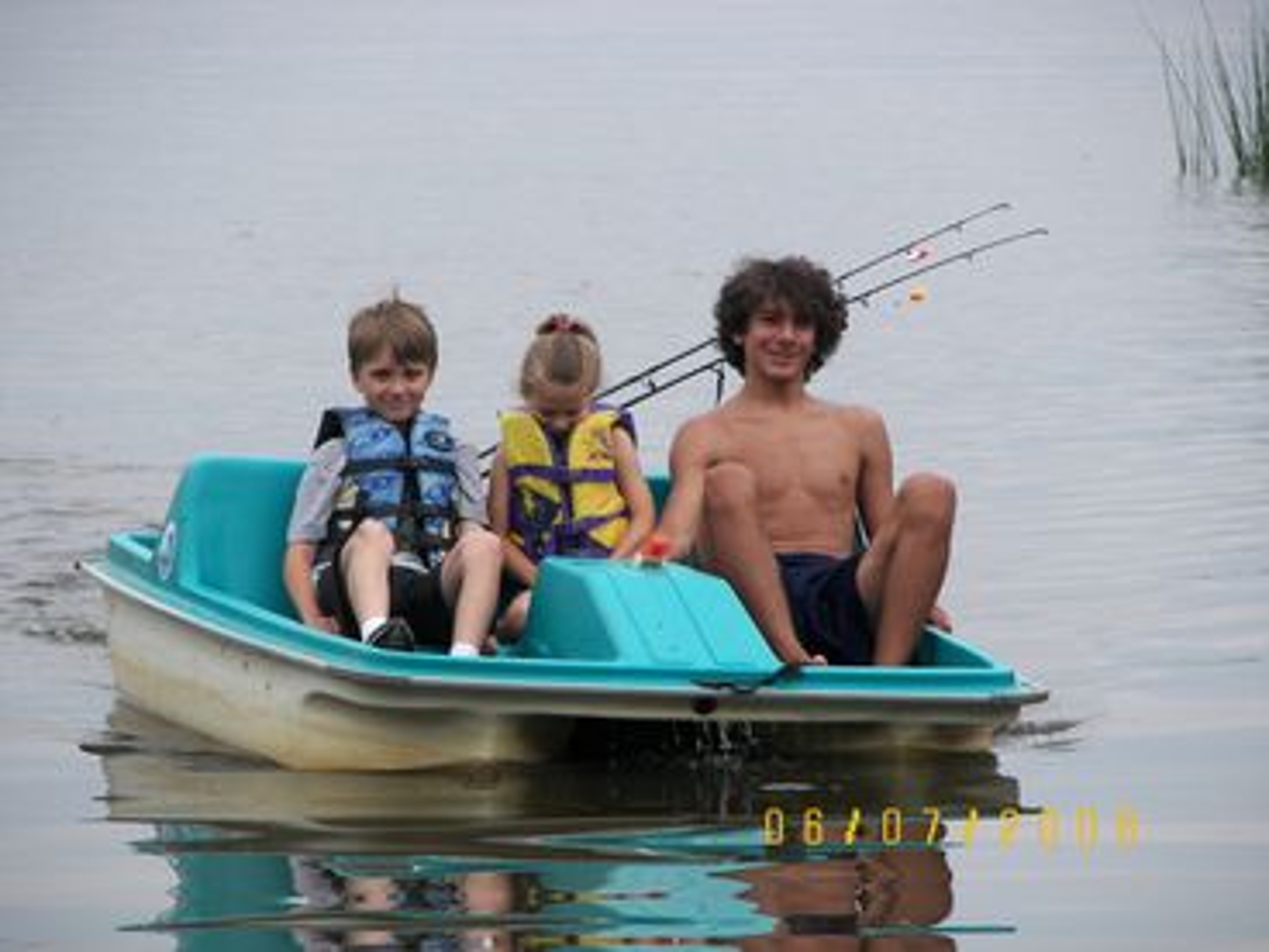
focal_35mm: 301
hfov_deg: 6.6
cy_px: 476
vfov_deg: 4.9
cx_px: 634
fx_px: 11034
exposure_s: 1/250
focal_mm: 50
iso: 50
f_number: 3.6
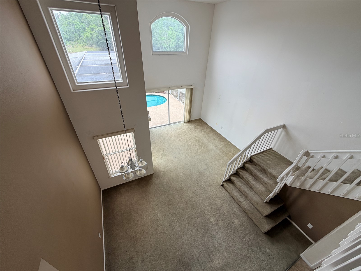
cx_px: 180
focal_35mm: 14
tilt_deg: -34.1
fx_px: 146
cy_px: 136
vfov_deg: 85.7
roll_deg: -2.2
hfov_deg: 102.1
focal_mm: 2.22
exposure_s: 1/133
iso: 40
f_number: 2.2
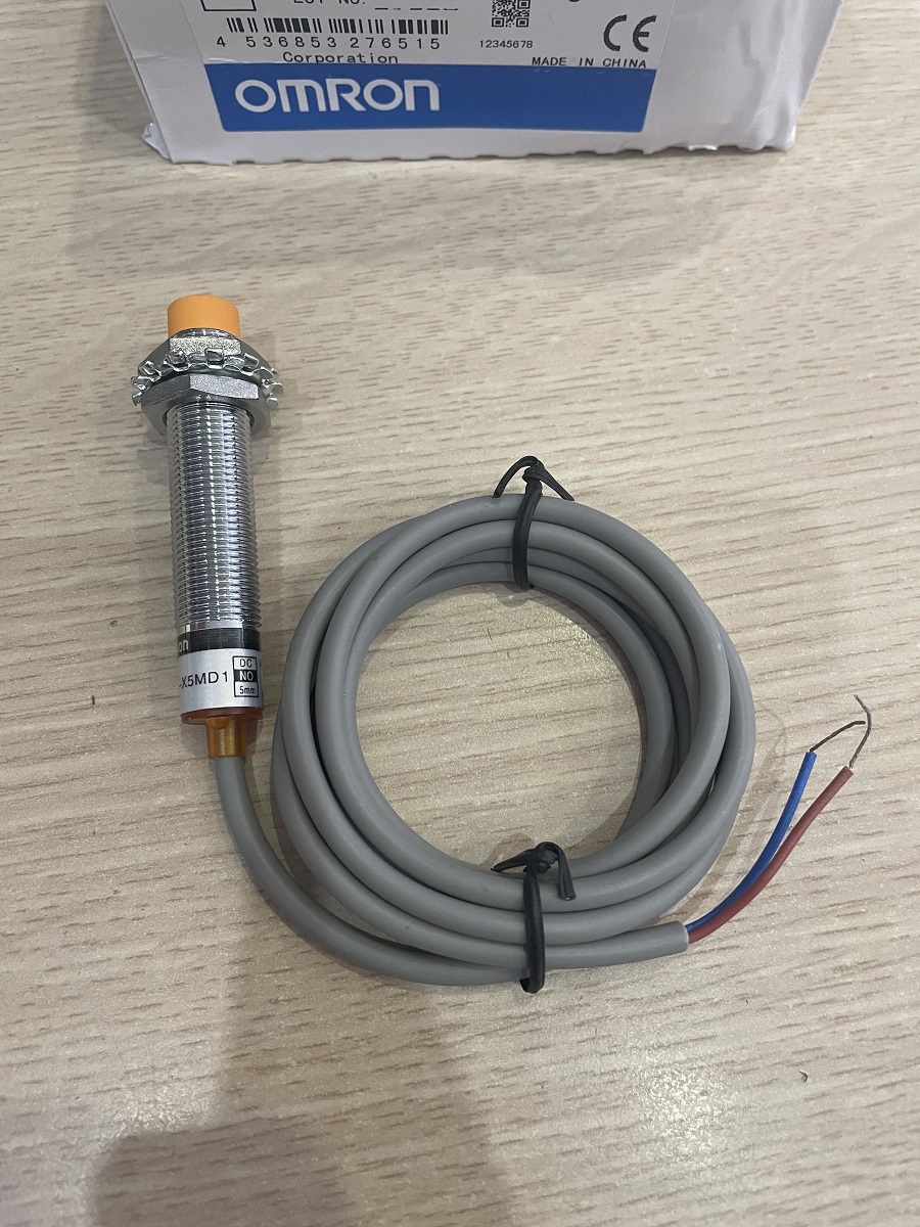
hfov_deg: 53.1
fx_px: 921
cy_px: 614
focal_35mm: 26
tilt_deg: -71.9
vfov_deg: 67.3
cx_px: 460
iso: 200
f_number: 1.6
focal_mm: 4.2
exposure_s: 1/50
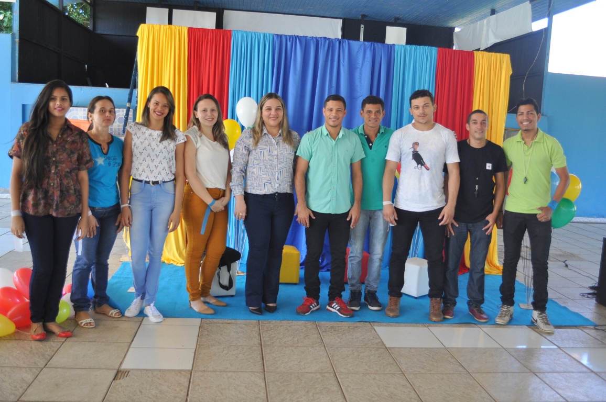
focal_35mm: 33
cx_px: 303
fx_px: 555
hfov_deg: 57.3
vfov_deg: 39.9
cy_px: 201
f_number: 5
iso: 400
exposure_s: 1/100
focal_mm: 22
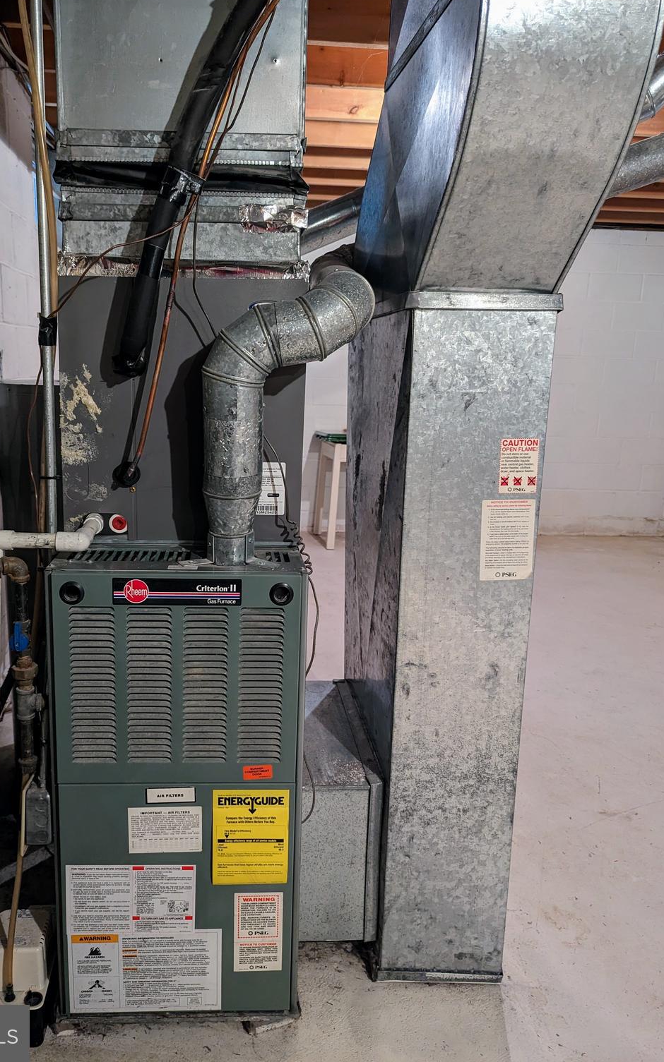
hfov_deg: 47.3
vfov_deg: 70.4
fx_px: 753
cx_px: 261
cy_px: 521
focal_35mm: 26
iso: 649
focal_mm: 6.81
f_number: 1.85
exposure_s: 1/24
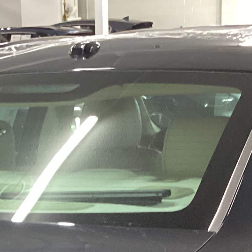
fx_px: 931
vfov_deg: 14.5
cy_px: 368
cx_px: 27
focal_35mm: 113
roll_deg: +2.5
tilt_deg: -21.7
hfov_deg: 15.3
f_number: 2.4
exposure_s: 1/50
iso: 400
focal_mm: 3.3
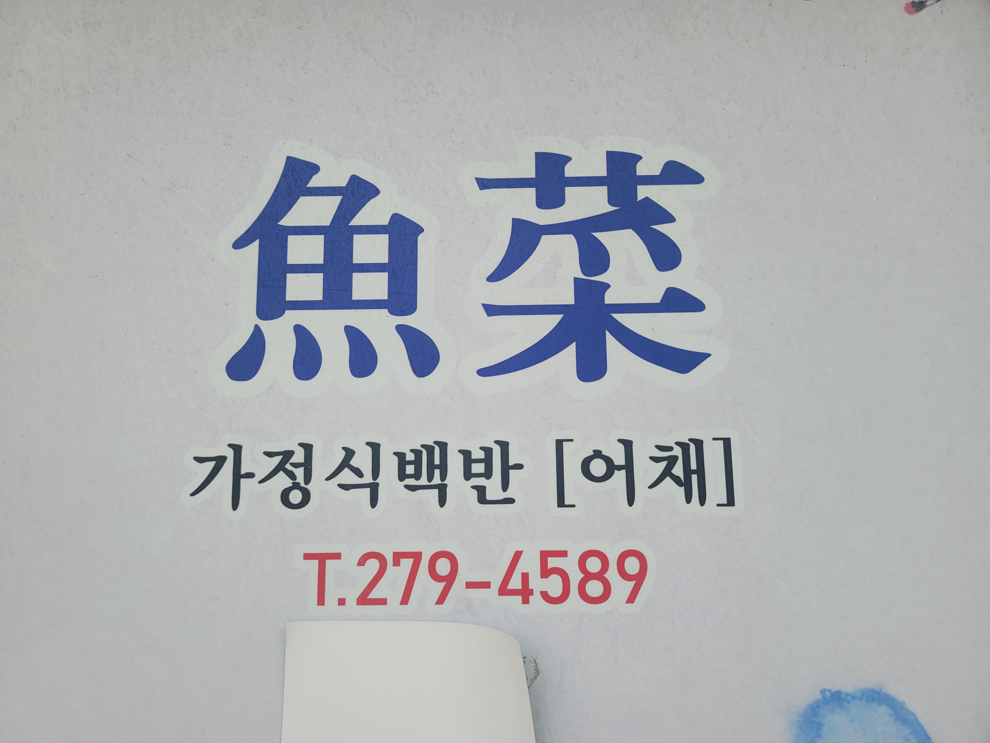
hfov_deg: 69.4
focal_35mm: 25
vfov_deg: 54.9
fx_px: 715
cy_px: 372
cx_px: 495
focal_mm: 7
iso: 25
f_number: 1.8
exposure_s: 1/120
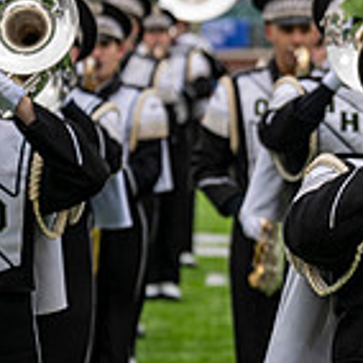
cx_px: 565
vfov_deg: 7.2
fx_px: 2883
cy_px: 63
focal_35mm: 243
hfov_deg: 7.1
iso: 100
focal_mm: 70
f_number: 2.8
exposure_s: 1/500
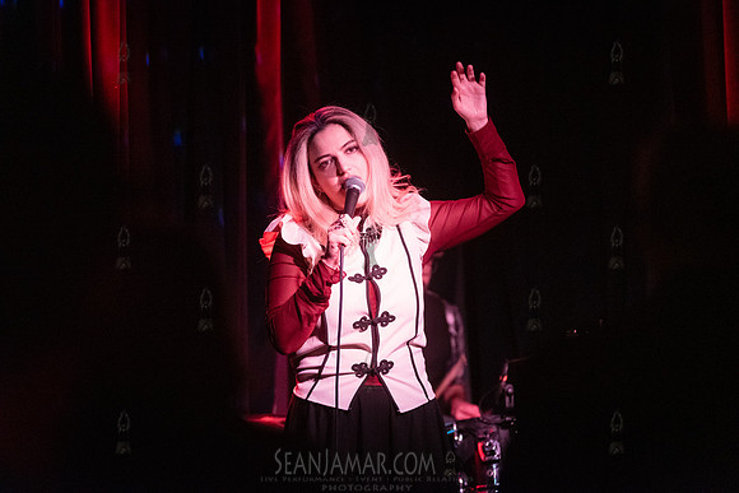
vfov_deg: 9.5
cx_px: 370
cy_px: 246
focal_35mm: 145
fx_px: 2977
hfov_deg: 14.2
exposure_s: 1/320
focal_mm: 145
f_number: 2.8
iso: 8000
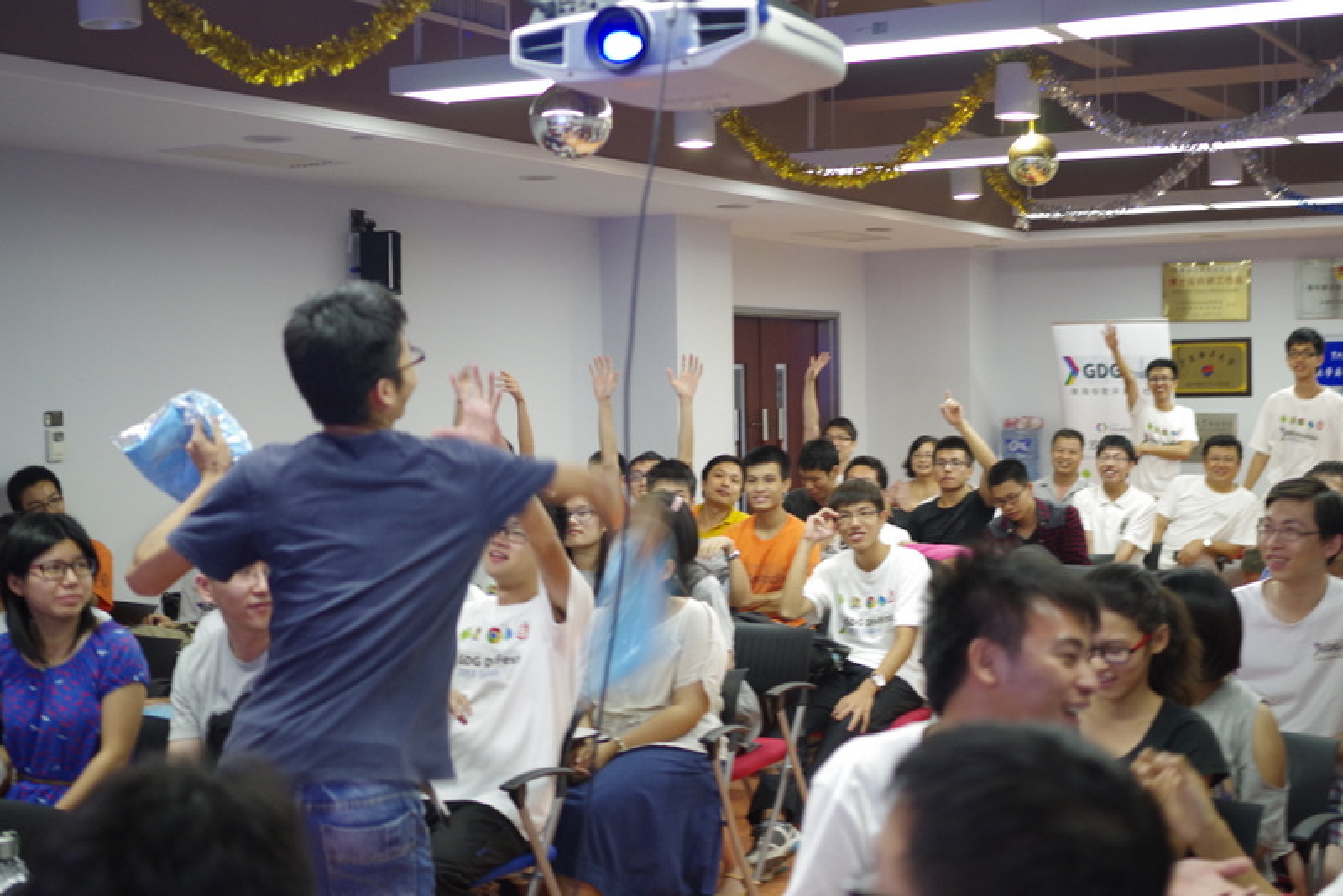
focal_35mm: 52
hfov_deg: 38.2
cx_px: 672
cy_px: 448
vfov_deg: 26.0
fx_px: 1940
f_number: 2.4
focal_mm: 35
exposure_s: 1/50
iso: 800
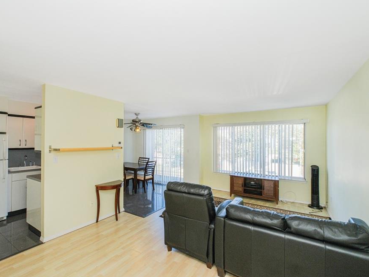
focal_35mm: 17
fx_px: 181
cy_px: 142
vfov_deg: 74.7
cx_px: 168
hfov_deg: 90.8
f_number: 8
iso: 640
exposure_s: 1/60
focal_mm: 10
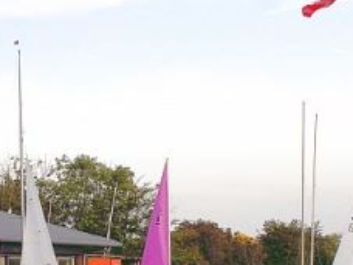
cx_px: 14
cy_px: 228
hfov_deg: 13.8
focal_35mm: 141
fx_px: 1438
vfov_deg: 10.5
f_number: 5
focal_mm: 11.1
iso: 50
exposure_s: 1/125
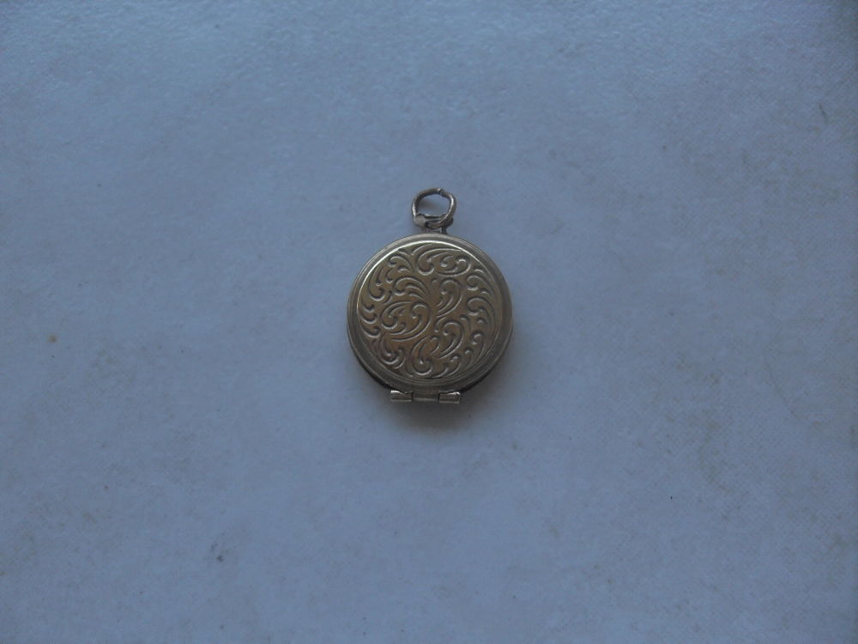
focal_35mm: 37
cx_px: 429
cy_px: 322
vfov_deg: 38.7
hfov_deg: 50.1
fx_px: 917
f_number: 2.8
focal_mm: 6.3
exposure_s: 1/90
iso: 80
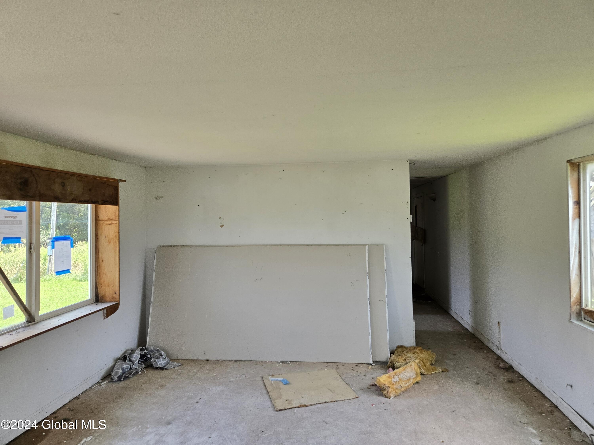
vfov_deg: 58.9
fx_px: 395
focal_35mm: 23
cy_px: 222
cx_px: 297
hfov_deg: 73.9
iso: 125
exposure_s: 1/508
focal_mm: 5.4
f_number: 1.8
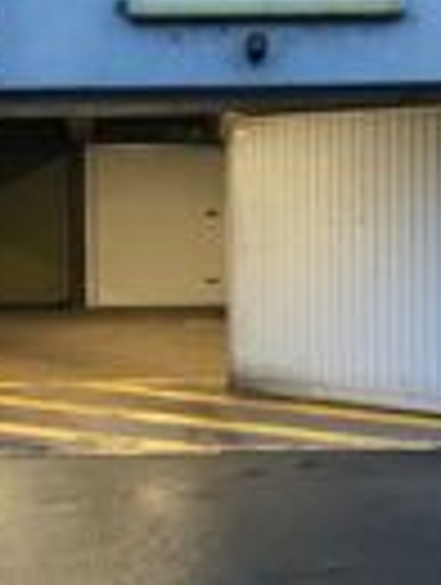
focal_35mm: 95
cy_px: 268
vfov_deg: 20.6
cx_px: 112
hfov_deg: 15.5
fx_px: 1608
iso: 160
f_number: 2.2
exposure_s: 1/33
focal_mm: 4.15
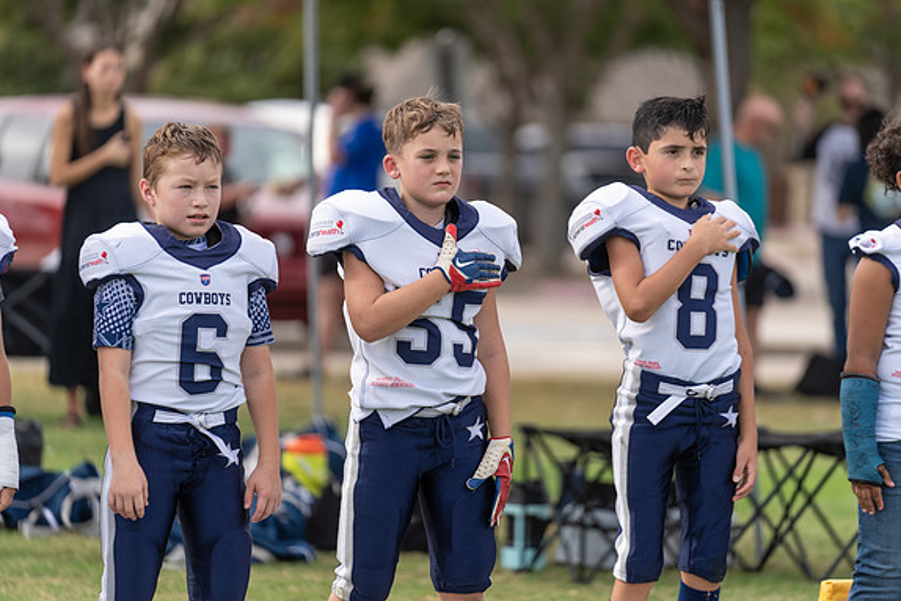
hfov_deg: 10.2
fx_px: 5057
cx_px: 447
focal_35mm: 202
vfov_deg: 6.8
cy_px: 300
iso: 160
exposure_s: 1/1250
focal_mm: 200
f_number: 2.8
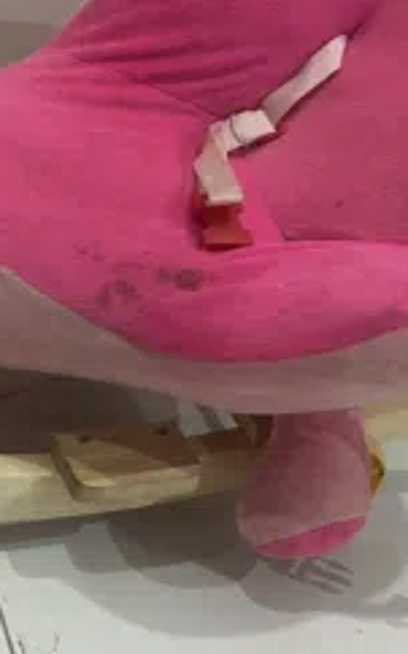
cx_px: 127
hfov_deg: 17.8
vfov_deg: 28.2
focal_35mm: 73
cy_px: 316
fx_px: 1300
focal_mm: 5.7
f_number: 1.5
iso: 200
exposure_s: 1/50
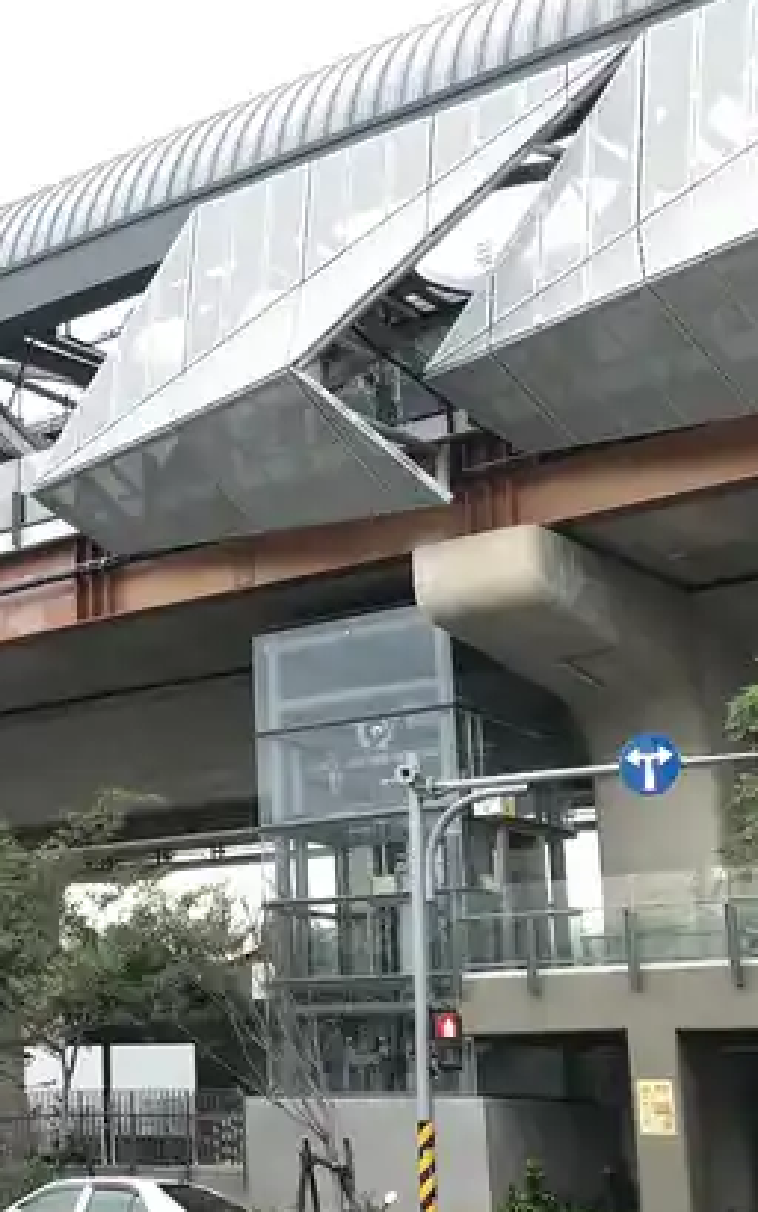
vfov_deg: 35.1
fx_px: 1915
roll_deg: -0.6
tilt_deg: +14.6
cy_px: 646
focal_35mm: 58
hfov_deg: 20.9
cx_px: -142
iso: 20
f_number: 1.8
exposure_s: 1/186
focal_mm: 3.99
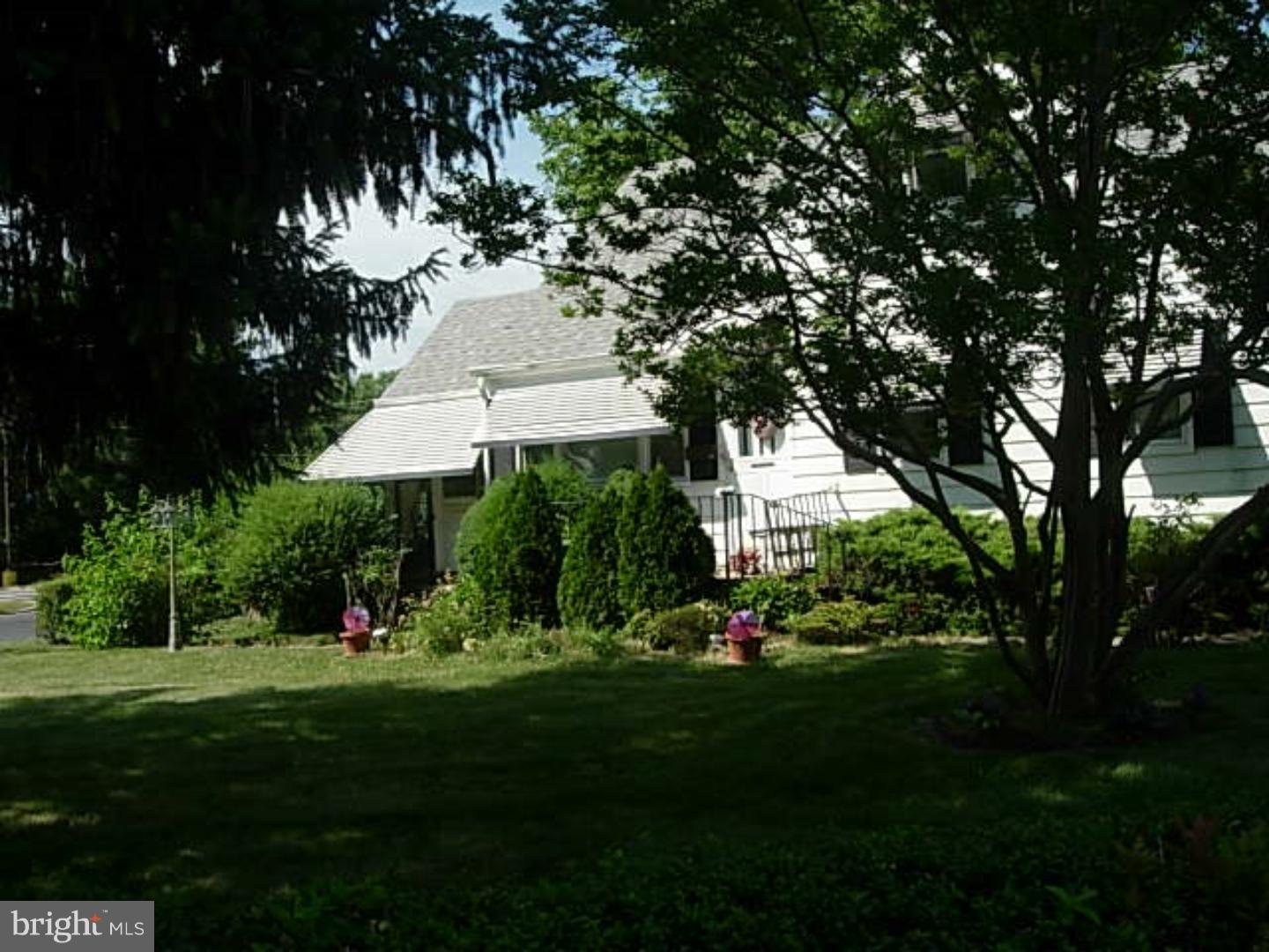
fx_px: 1393
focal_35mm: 38
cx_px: 634
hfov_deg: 49.0
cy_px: 476
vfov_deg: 37.7
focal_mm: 7.8
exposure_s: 1/609
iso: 79
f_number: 4.8
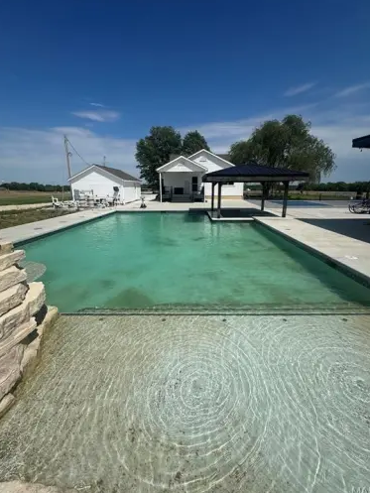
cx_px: 192
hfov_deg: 81.7
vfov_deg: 98.1
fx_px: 214
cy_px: 236
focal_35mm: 15
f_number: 2.2
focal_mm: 2.22
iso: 40
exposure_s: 1/4132
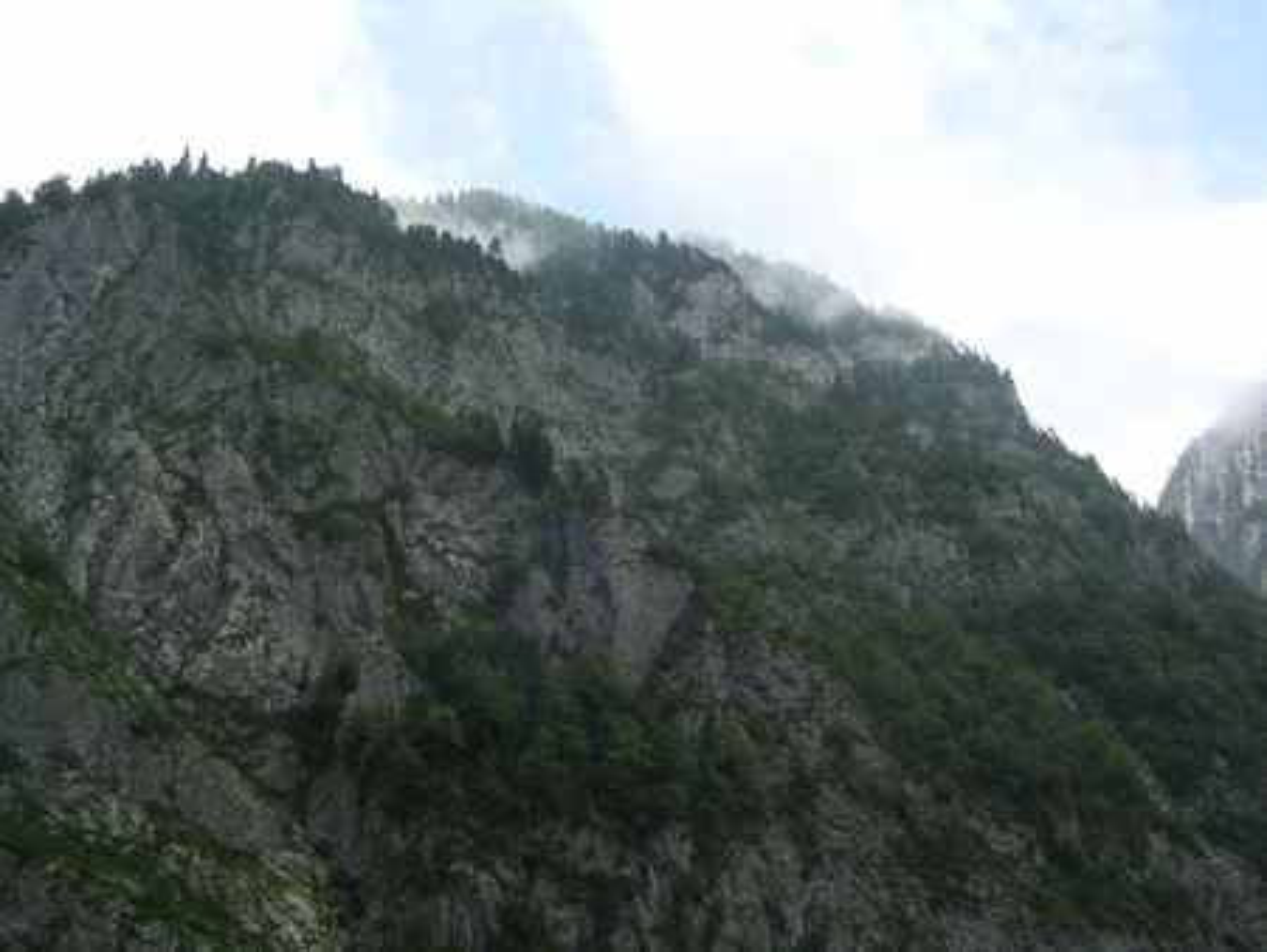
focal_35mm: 36
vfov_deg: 39.7
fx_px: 1318
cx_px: 634
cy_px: 476
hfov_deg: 51.3
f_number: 4.8
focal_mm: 5.6
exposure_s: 1/161
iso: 50
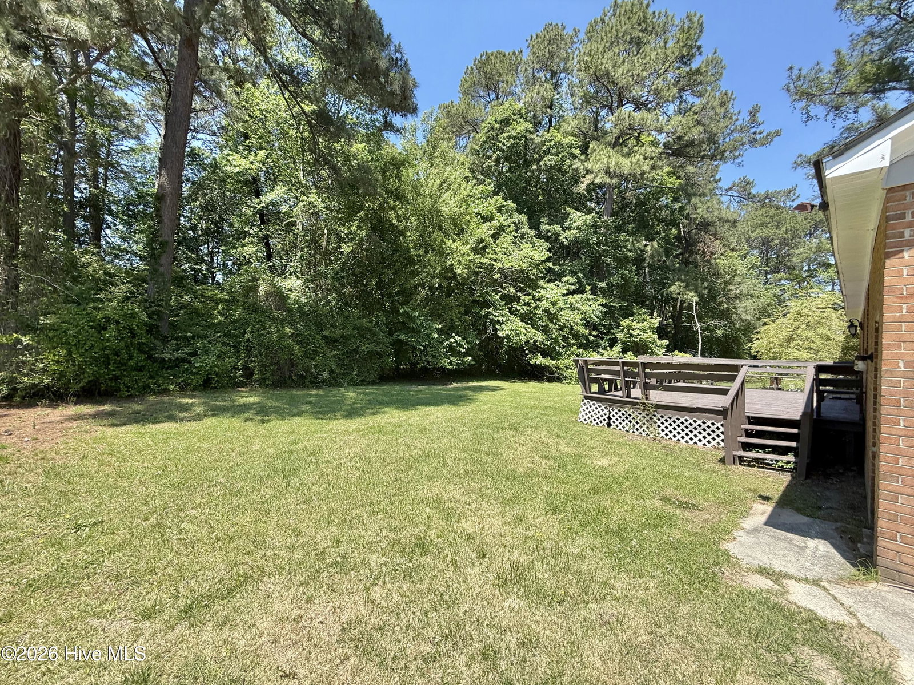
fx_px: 370
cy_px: 342
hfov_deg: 102.1
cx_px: 457
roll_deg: -2.4
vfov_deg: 85.7
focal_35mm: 14
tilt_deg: -0.2
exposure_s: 1/625
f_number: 2.2
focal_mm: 2.22
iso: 50
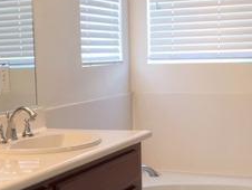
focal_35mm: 82
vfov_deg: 17.9
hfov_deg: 23.7
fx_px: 598
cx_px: 91
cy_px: 145
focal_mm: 4.15
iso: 32
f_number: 2.2
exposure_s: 1/30
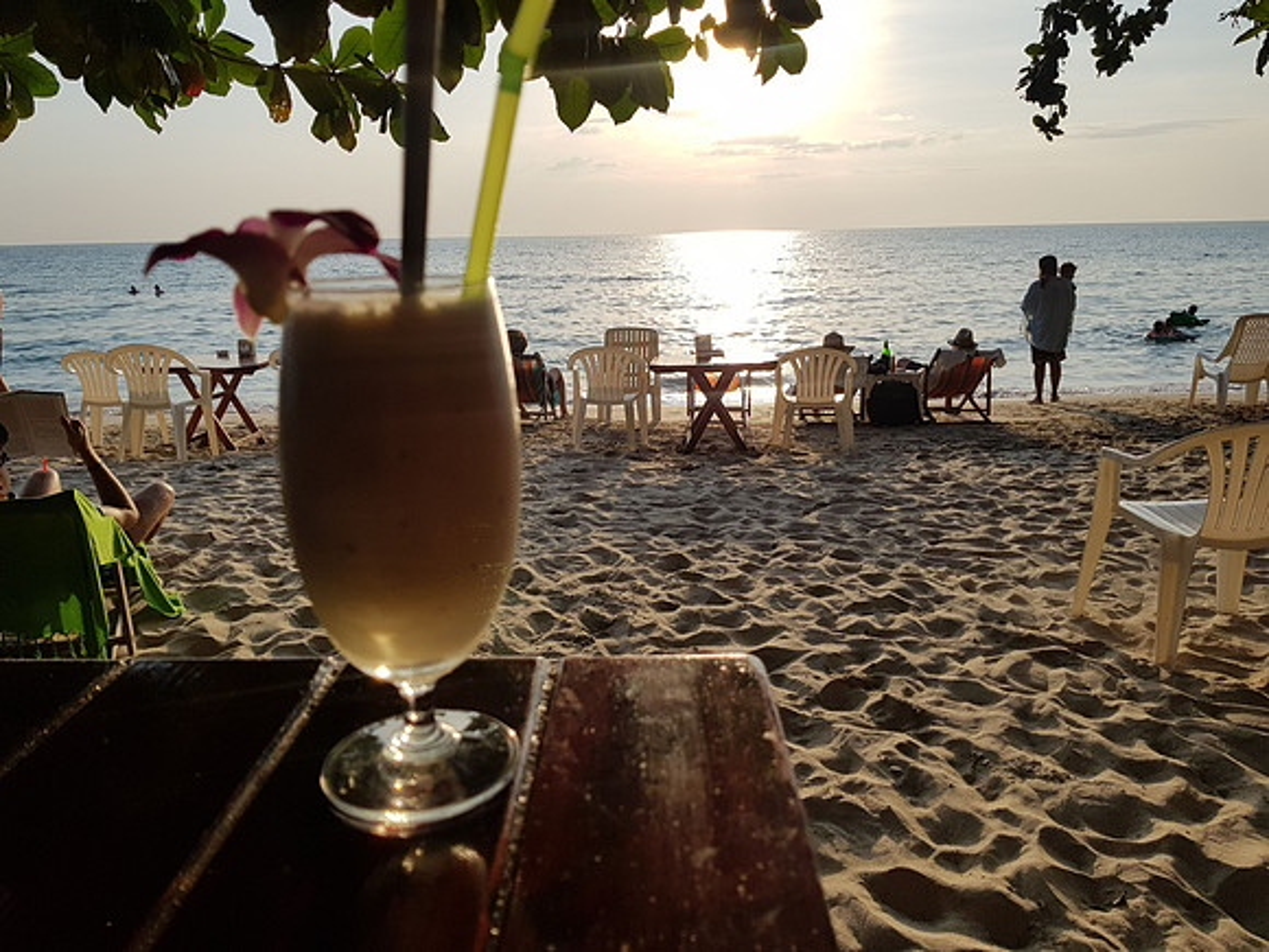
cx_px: 634
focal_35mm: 26
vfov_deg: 53.1
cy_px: 476
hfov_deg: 67.3
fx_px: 953
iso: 40
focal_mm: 4.2
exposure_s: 1/3064
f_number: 1.7
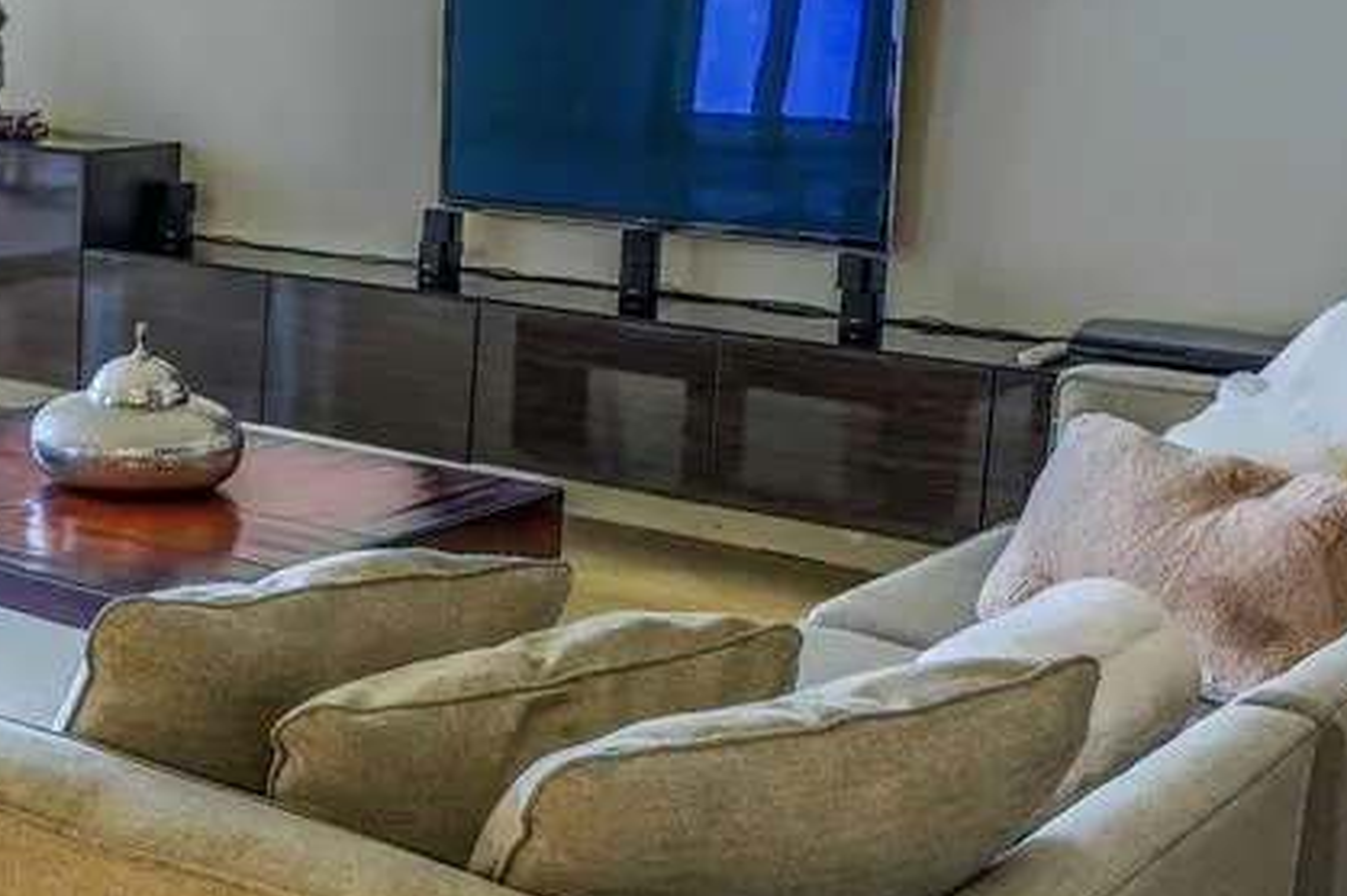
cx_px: -153
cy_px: 363
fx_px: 2430
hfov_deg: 28.1
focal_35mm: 65
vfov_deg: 20.9
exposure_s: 1/200
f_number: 4
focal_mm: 16
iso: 100
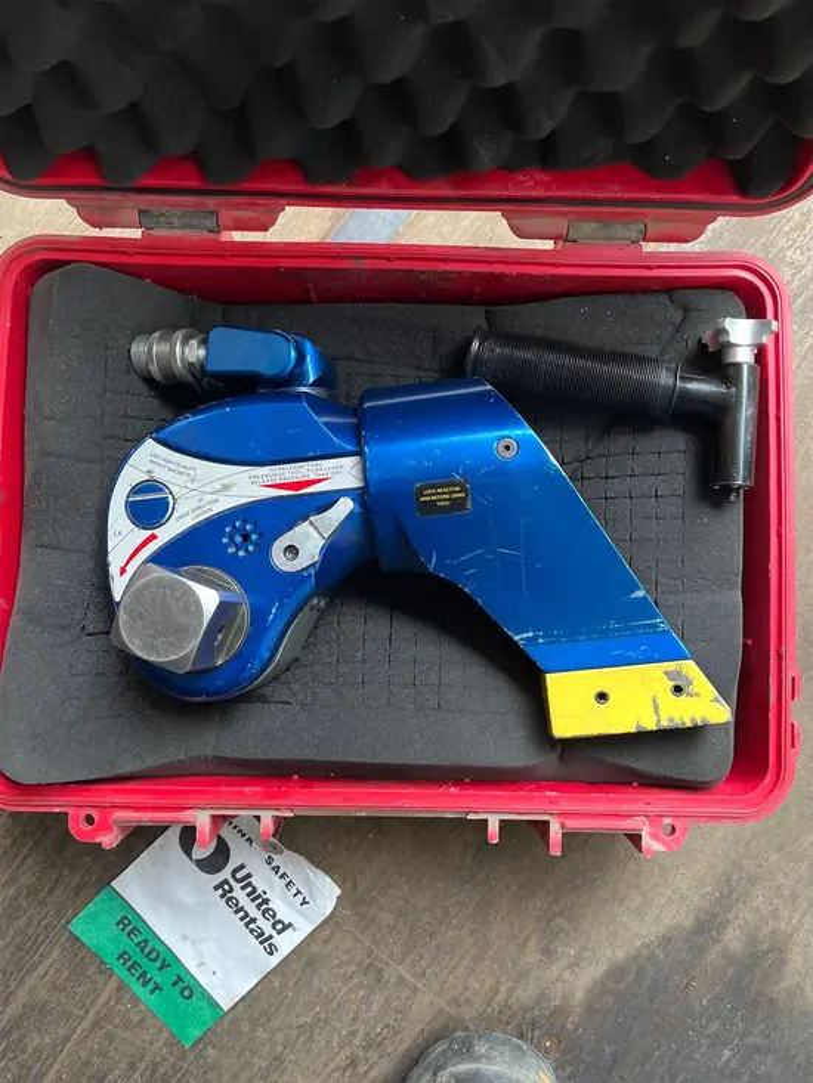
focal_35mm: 26
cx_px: 406
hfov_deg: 53.1
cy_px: 542
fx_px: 814
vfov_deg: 67.3
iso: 320
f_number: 1.6
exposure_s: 1/60
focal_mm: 5.1
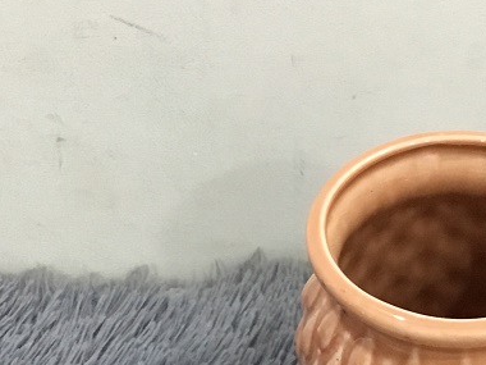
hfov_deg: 19.7
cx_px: 431
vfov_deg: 14.6
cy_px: 425
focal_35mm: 98
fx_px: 1376
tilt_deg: -50.0
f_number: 2.4
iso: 160
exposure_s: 1/33
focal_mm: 3.3
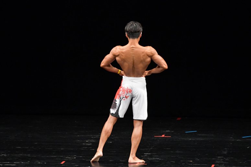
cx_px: 126
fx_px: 1986
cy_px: 84
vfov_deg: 4.8
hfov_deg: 7.2
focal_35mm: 285
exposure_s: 1/400
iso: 3200
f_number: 5.6
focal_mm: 190
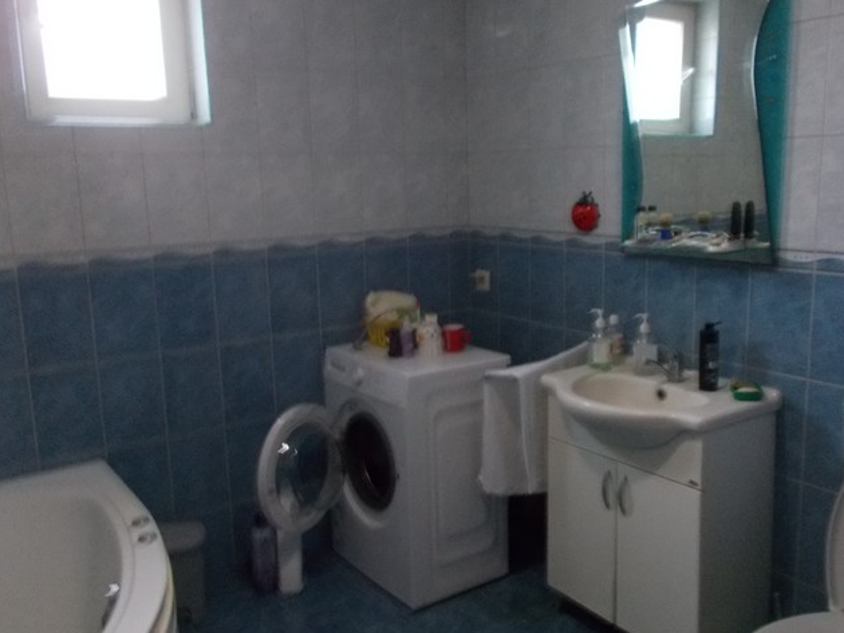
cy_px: 323
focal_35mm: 33
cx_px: 480
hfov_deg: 55.1
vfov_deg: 43.0
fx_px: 805
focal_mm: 4.6
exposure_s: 1/15
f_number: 3.2
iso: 400
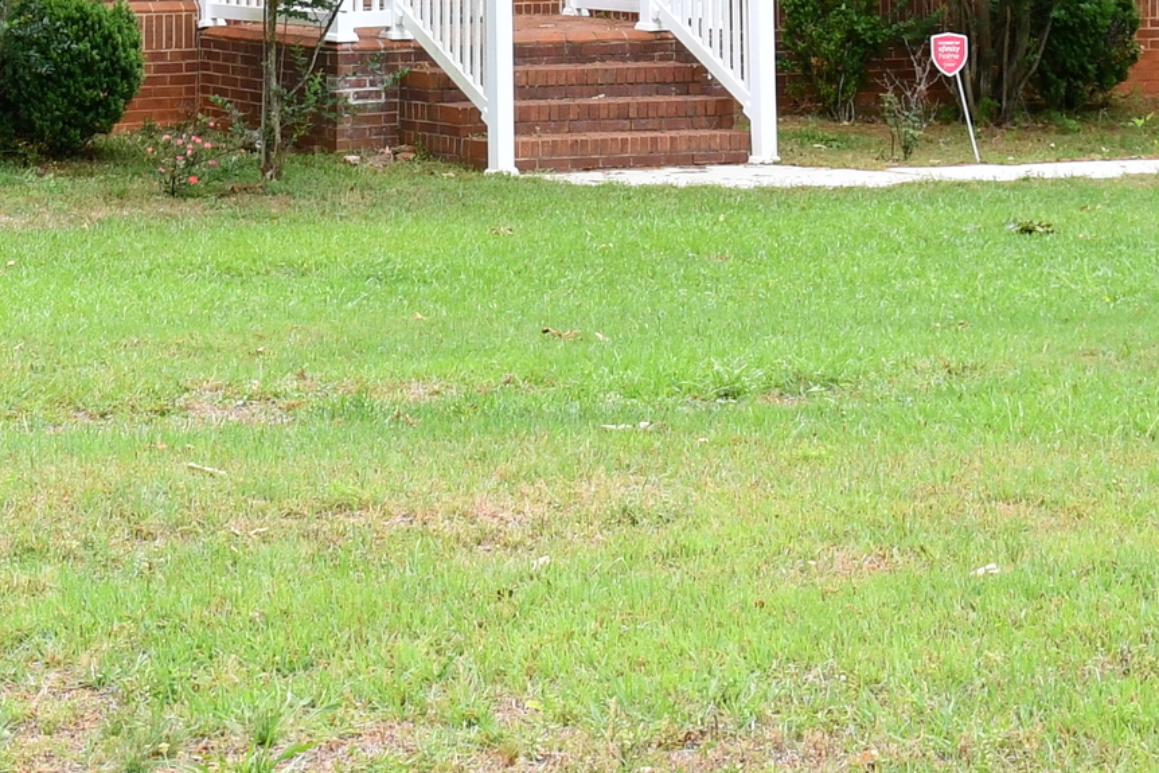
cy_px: -469
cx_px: 113
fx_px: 4475
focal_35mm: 139
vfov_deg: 9.5
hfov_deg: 14.6
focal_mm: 26
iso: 400
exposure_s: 1/250
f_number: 5.6
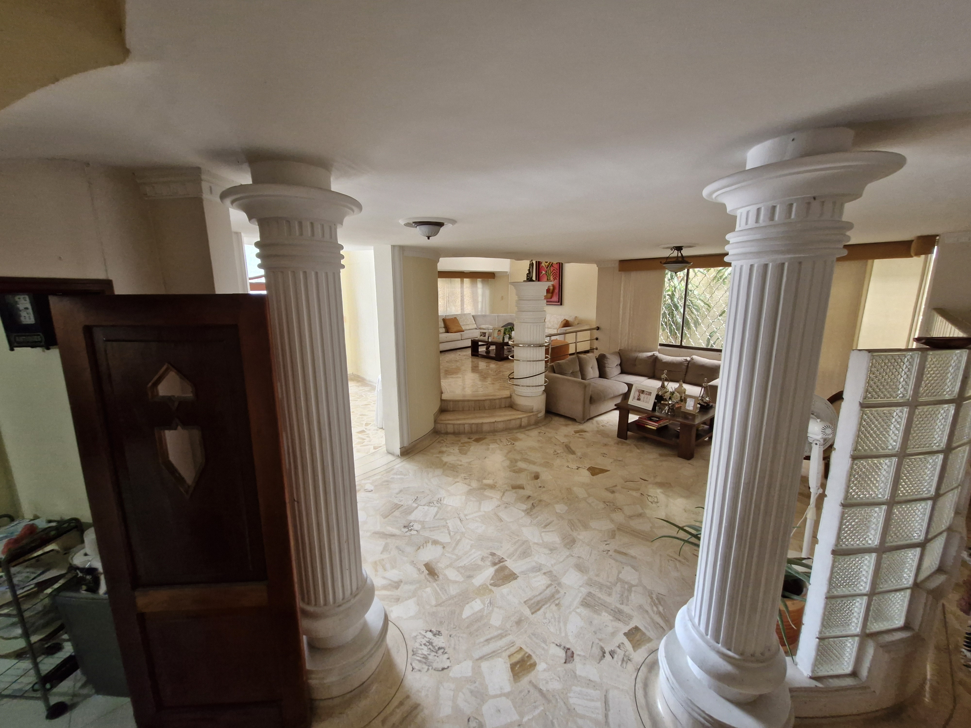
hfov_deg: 106.2
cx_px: 486
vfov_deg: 89.9
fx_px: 365
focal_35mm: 13
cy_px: 364
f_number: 2.2
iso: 250
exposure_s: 1/60
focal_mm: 1.74
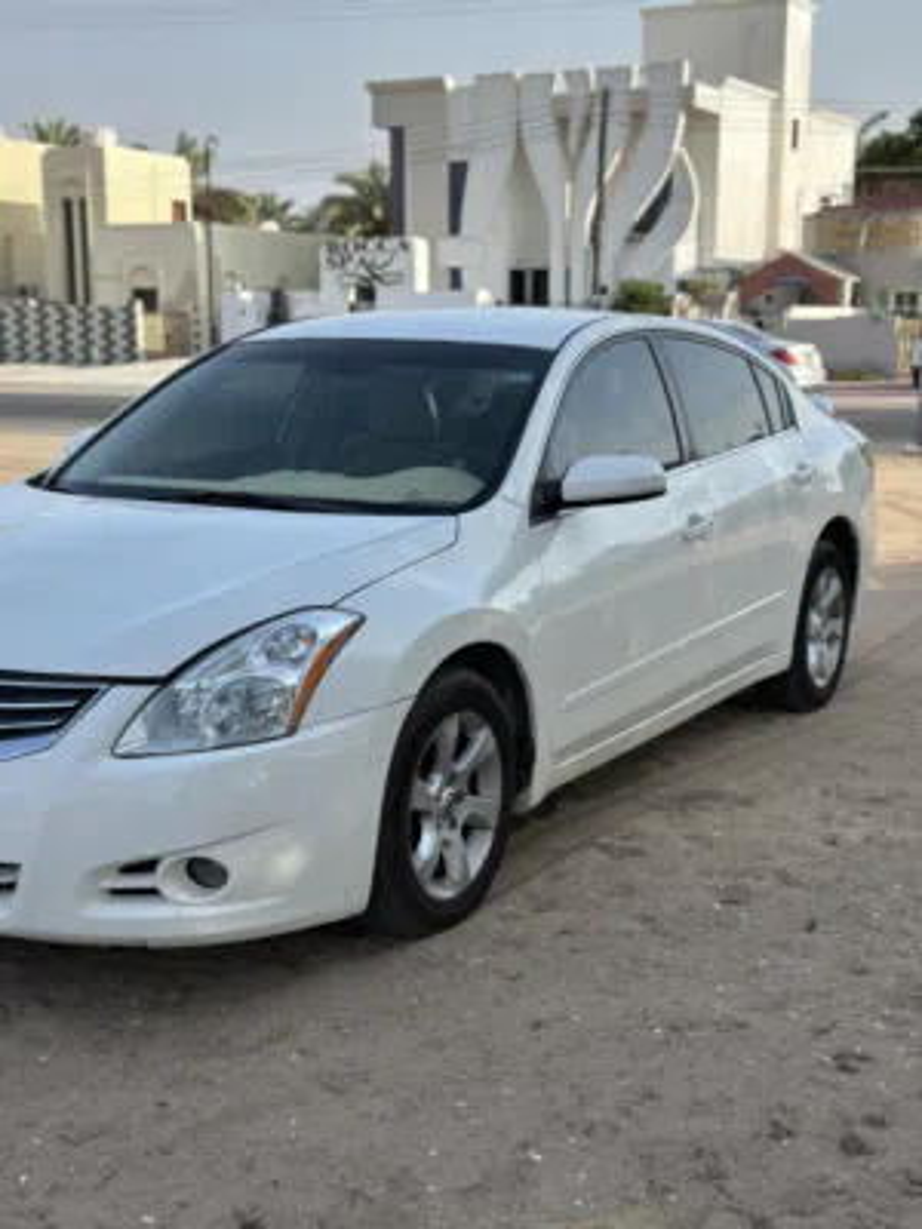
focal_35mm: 48
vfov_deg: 39.7
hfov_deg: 30.3
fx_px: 1705
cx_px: 461
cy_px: 614
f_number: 1.78
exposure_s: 1/3257
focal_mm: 6.86
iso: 80
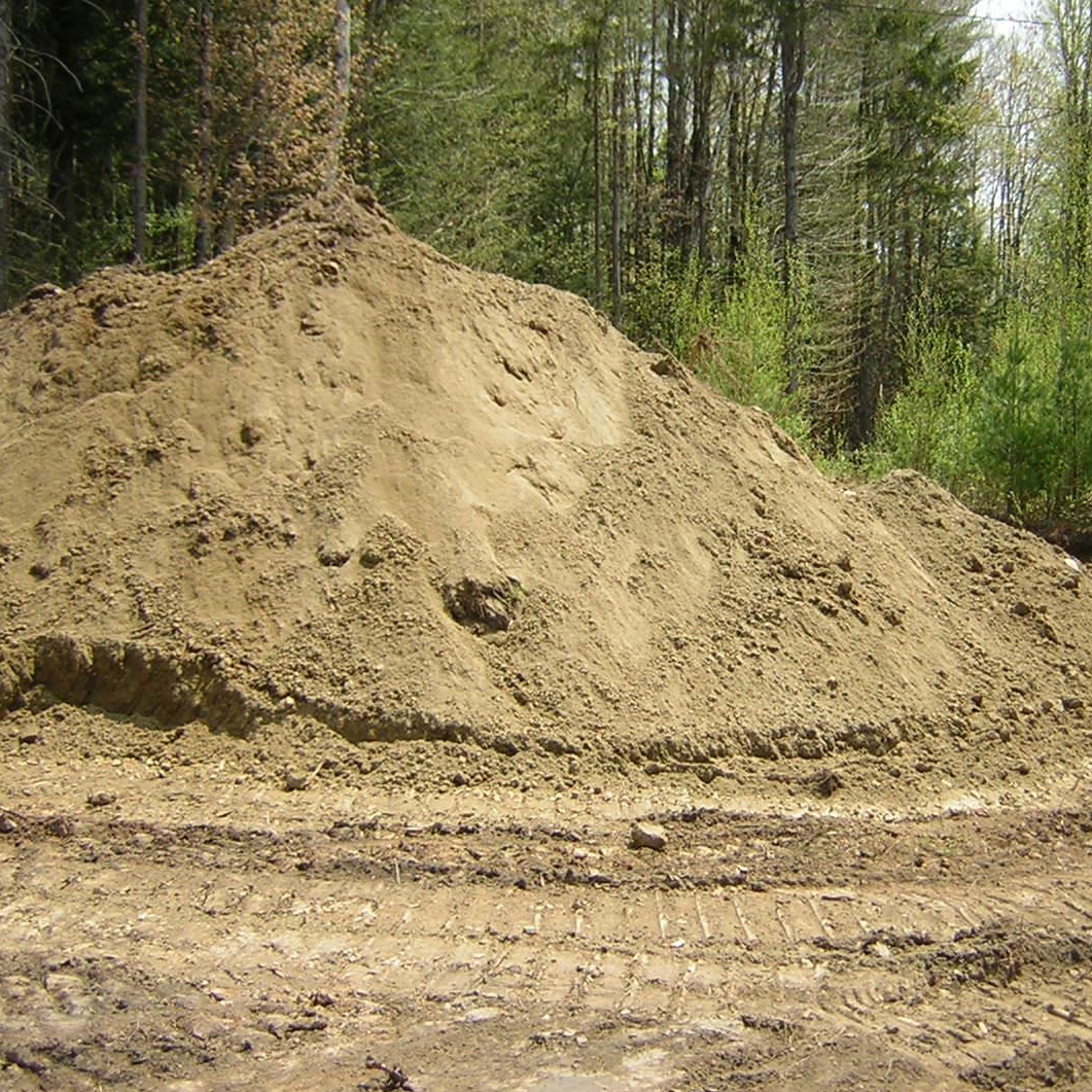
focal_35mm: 48
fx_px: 1713
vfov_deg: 35.3
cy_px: 502
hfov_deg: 34.7
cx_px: 802
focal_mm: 4.7
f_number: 2.6
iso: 50
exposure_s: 1/476
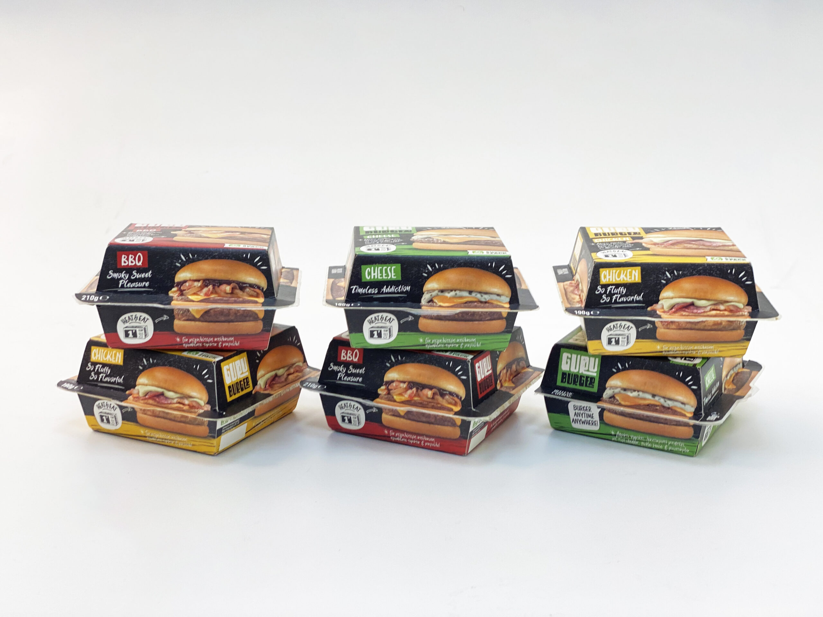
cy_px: 308
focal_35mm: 52
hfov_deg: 36.8
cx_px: 412
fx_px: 1236
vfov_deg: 28.0
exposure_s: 1/100
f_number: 2
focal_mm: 6
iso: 64
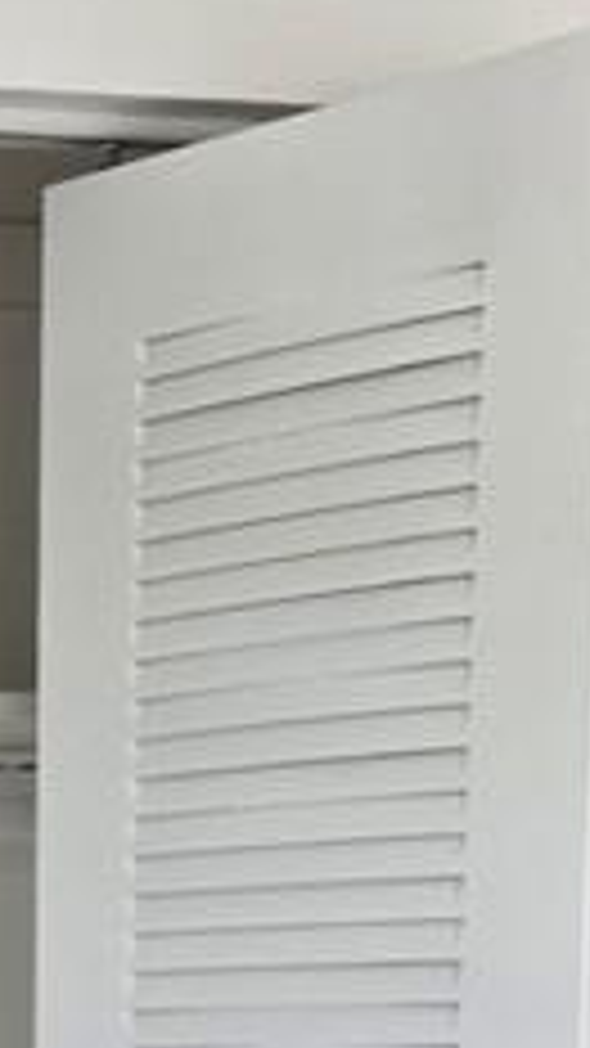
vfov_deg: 15.3
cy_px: 1588
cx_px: -865
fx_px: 3589
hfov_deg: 8.5
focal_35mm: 129
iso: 200
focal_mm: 5.4
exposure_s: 1/120
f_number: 1.8
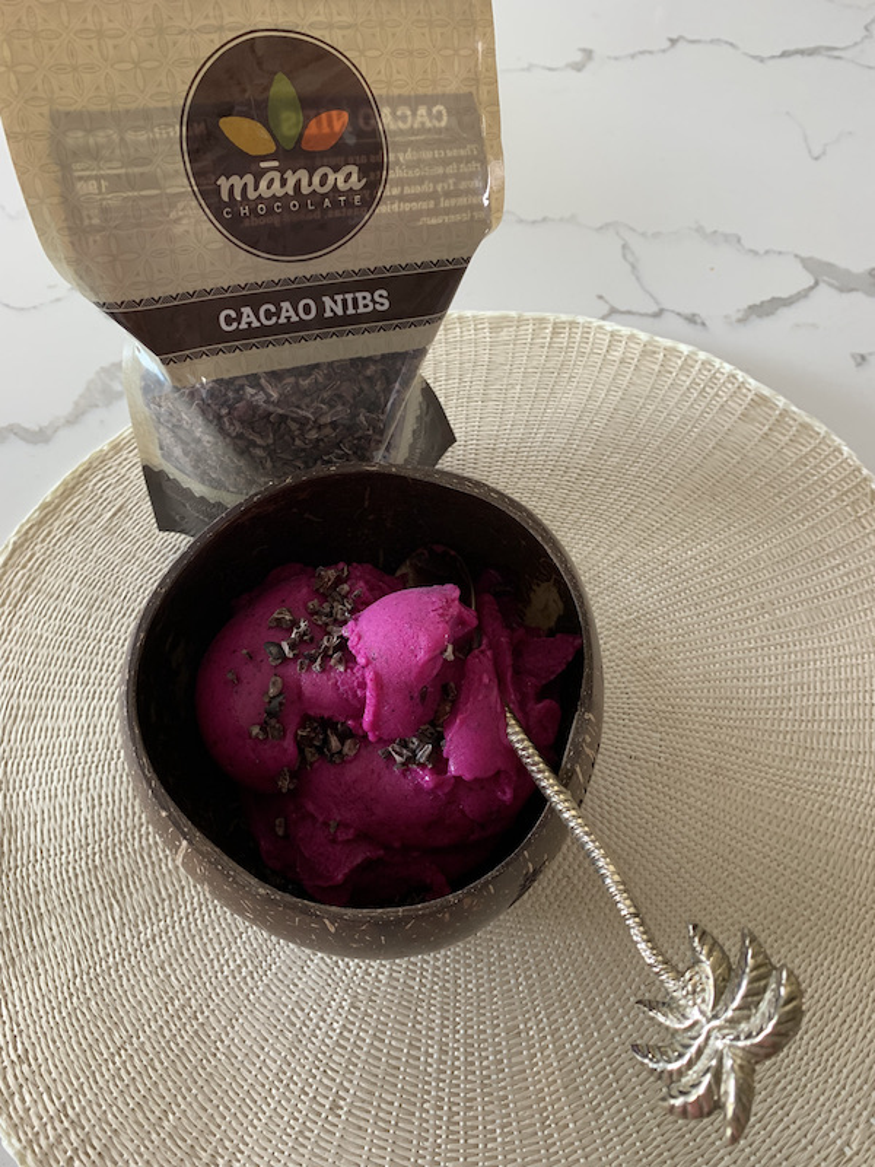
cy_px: 584
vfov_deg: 67.3
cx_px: 438
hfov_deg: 53.1
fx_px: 876
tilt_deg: -59.9
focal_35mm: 26
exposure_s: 1/60
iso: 125
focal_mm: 4.25
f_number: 1.8
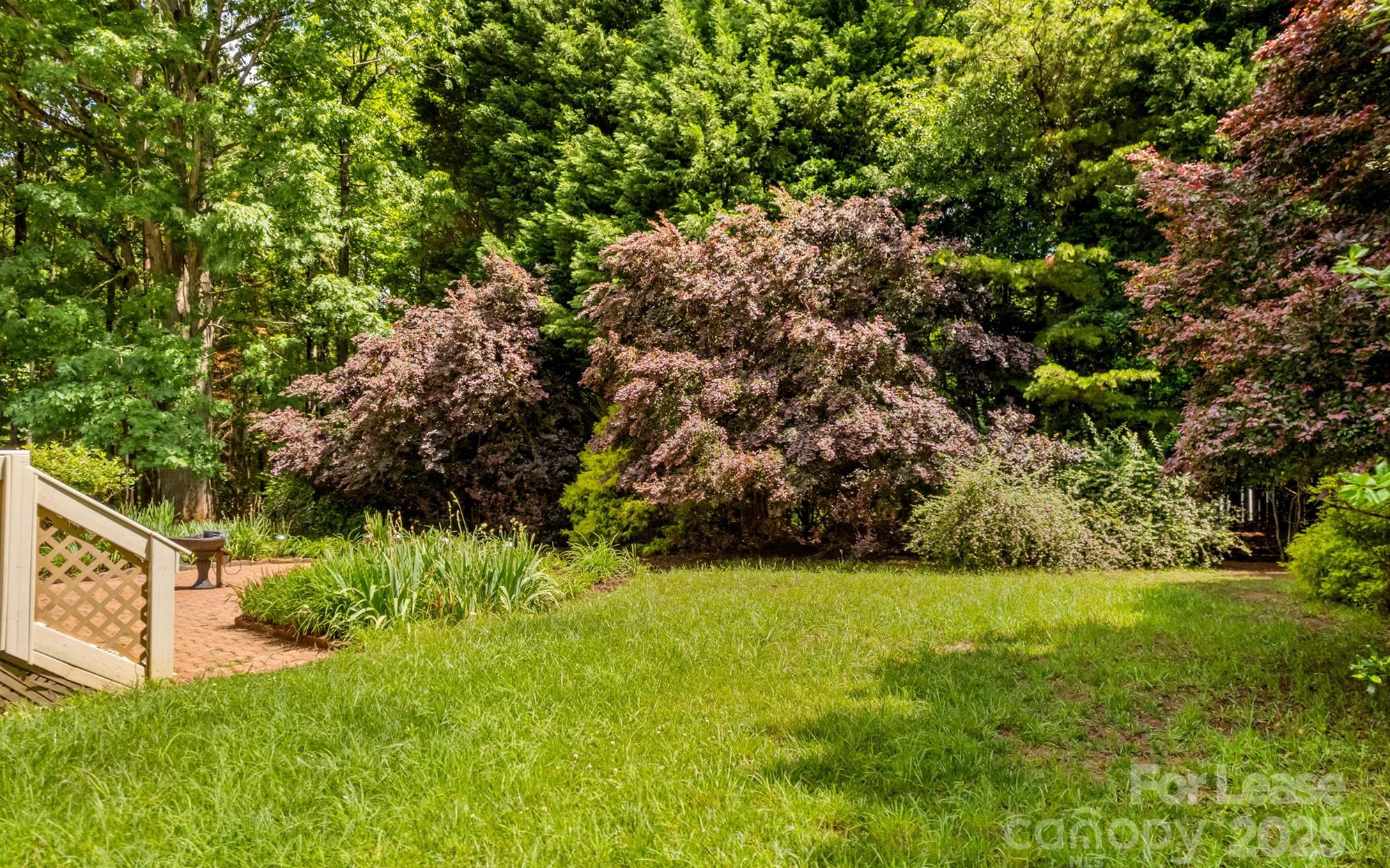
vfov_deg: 53.0
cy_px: 421
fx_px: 871
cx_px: 685
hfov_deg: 77.2
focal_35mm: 23
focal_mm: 8.38
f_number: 2.8
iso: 400
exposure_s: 1/640
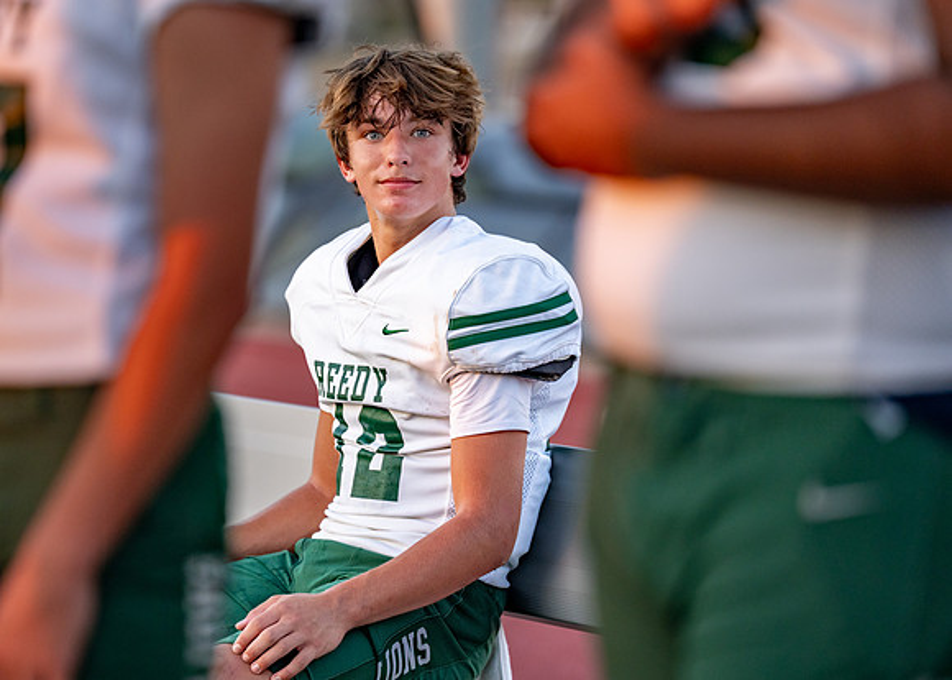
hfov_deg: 7.6
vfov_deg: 5.4
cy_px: 323
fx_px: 7195
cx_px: 405
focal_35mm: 266
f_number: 2.8
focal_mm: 200
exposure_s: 1/1000
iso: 800
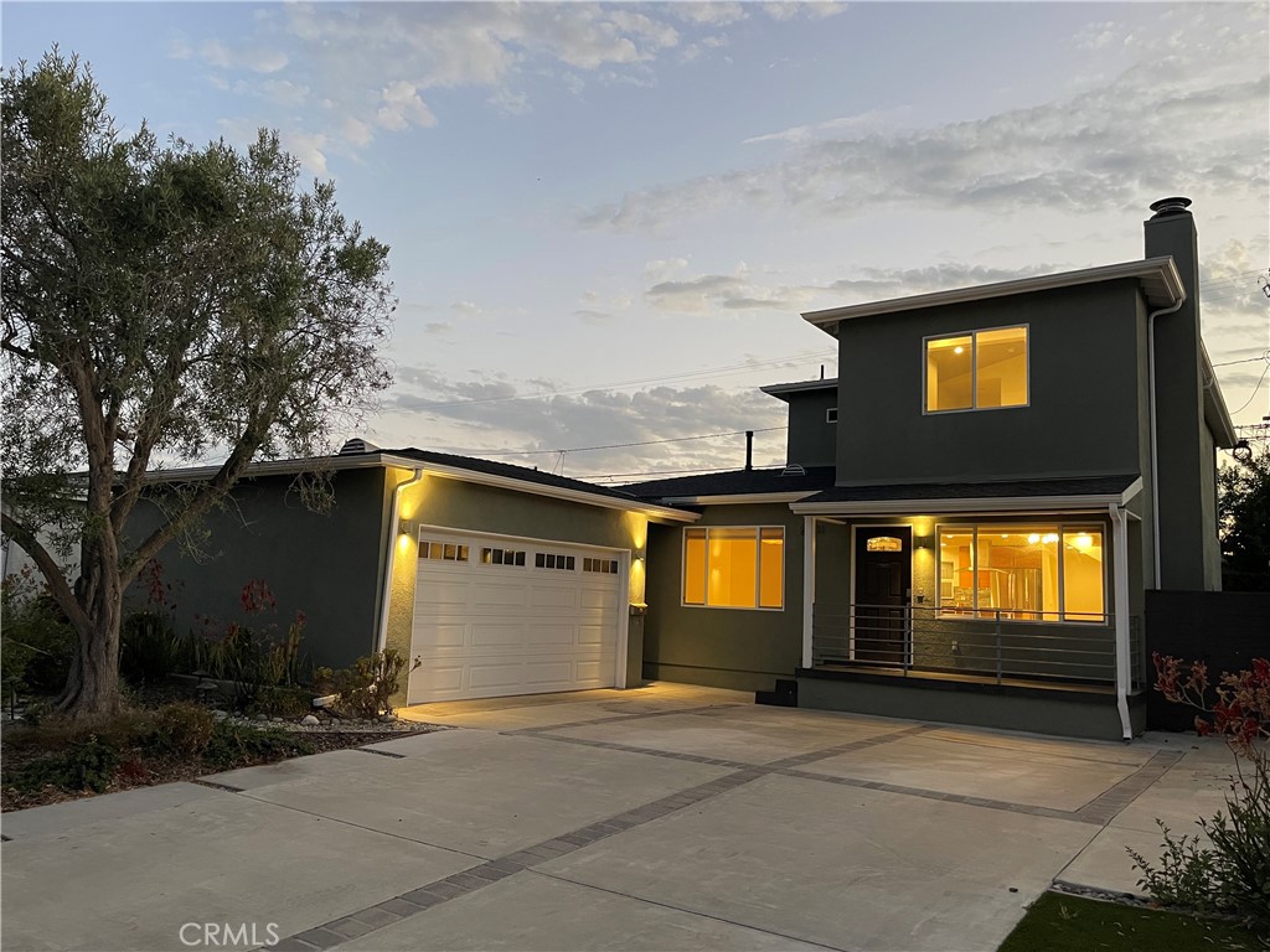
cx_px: 635
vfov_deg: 54.9
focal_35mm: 25
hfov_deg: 69.4
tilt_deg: +5.7
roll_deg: -3.1
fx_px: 917
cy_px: 476
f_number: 1.6
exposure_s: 1/60
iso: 250
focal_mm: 5.1
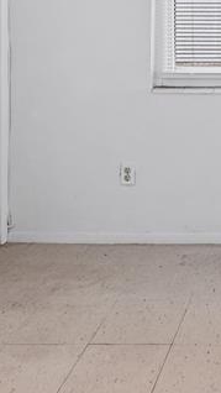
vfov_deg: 34.0
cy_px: -26
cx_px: 333
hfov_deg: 19.4
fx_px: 562
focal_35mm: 54
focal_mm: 11
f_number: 7.1
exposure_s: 1/8
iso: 100
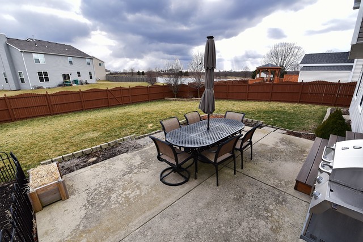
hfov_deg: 100.4
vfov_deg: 77.4
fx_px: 151
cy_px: 121
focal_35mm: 15
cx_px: 182
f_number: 8
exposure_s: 1/60
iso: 100
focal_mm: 15
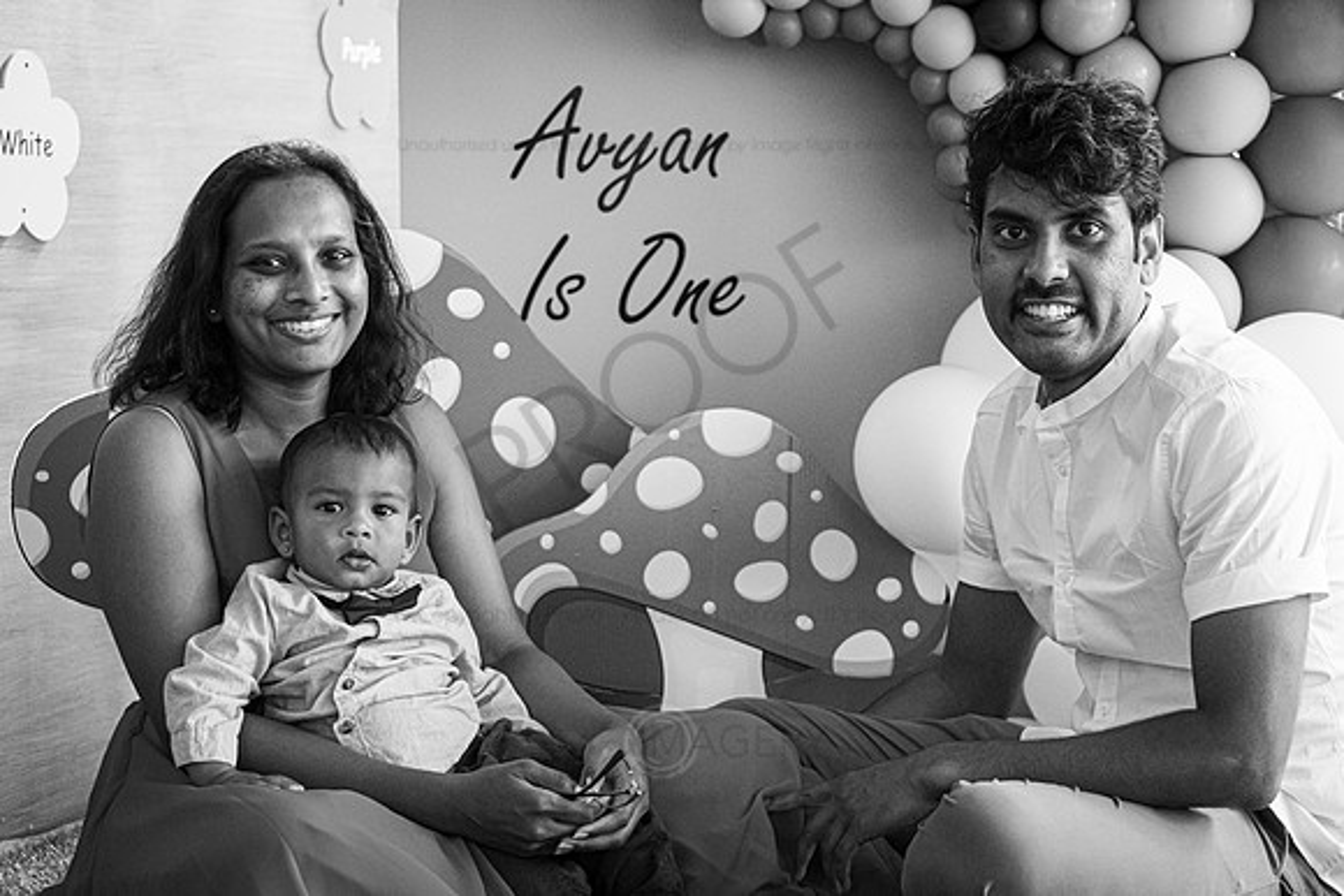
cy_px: 448
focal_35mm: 75
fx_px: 2801
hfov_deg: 27.0
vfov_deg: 18.2
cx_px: 672
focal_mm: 50
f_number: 2.8
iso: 3200
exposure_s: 1/125
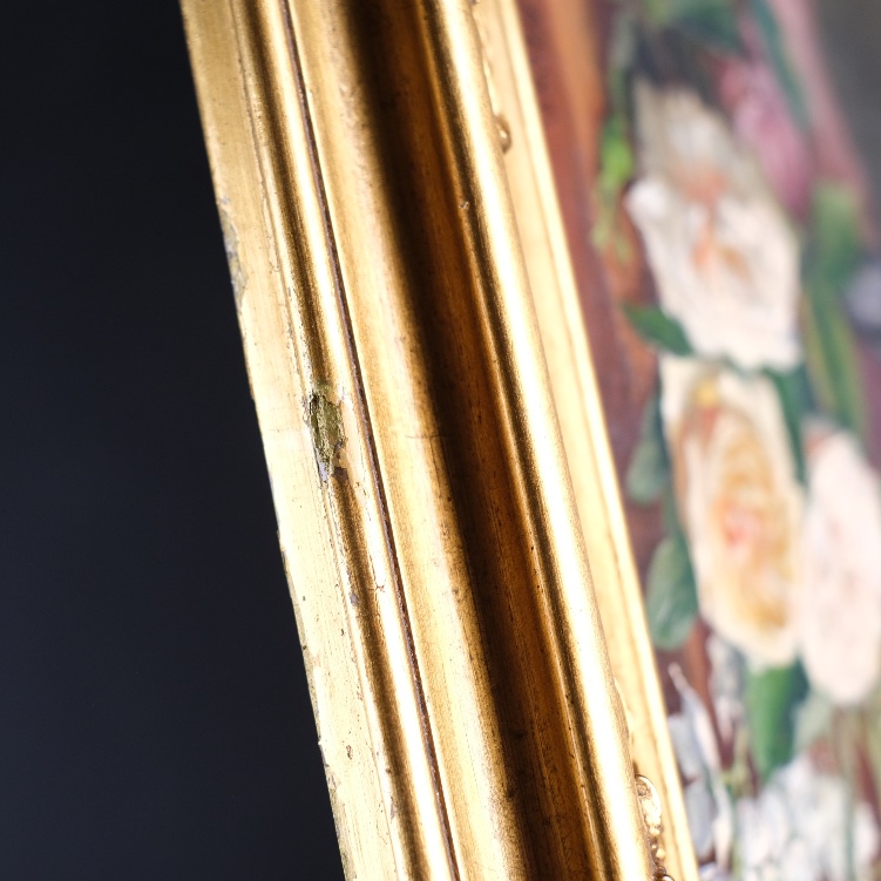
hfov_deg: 24.0
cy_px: 458
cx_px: 367
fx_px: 2073
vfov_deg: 24.0
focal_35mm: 72
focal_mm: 35
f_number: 2.8
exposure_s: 1/200
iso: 800
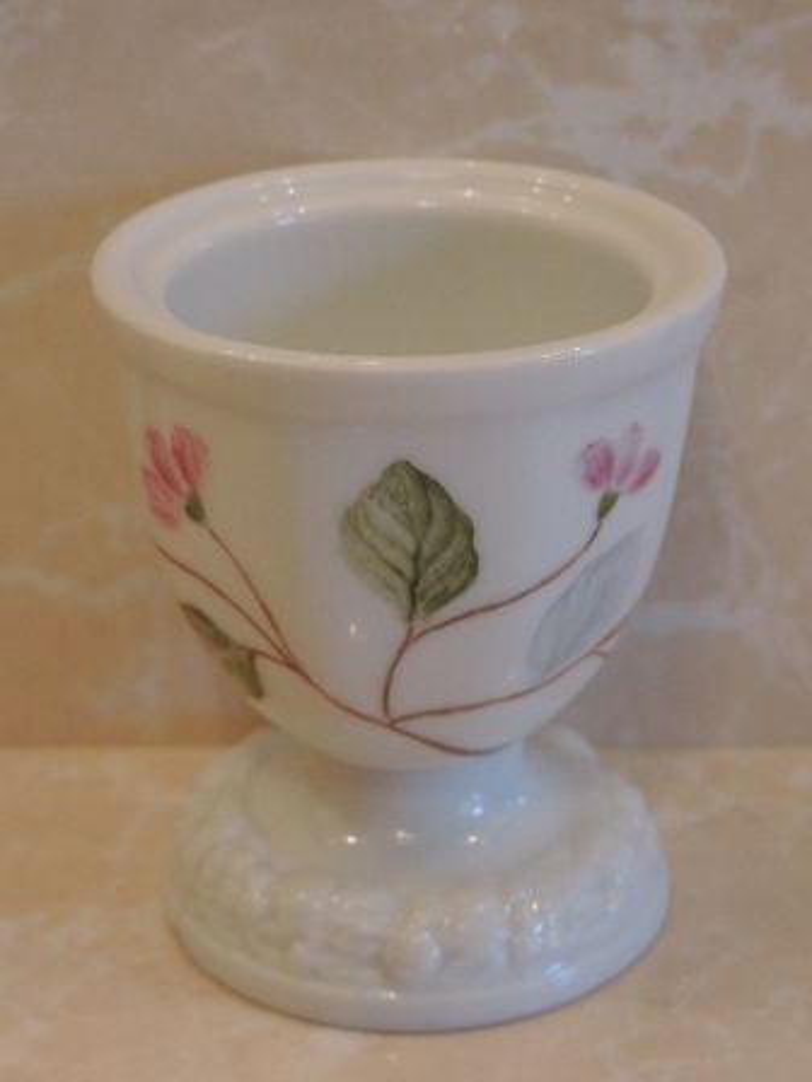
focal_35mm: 90
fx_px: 2815
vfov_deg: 21.8
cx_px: 406
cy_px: 541
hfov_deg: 16.4
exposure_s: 1/40
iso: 400
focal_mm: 16
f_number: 4.1
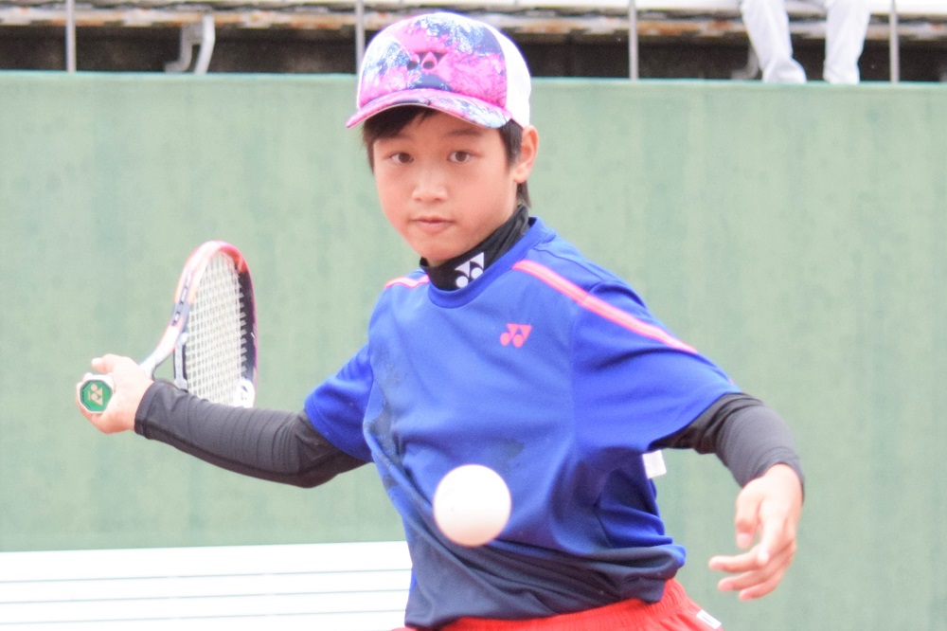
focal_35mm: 93
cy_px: 316
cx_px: 474
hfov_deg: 21.9
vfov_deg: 14.7
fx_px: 2445
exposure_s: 1/1250
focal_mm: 62
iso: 1250
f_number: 4.5
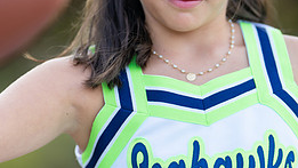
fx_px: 1083
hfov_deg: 15.7
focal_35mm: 137
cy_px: 37
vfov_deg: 8.8
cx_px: 180
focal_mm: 50
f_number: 1.2
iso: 100
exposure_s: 1/1000
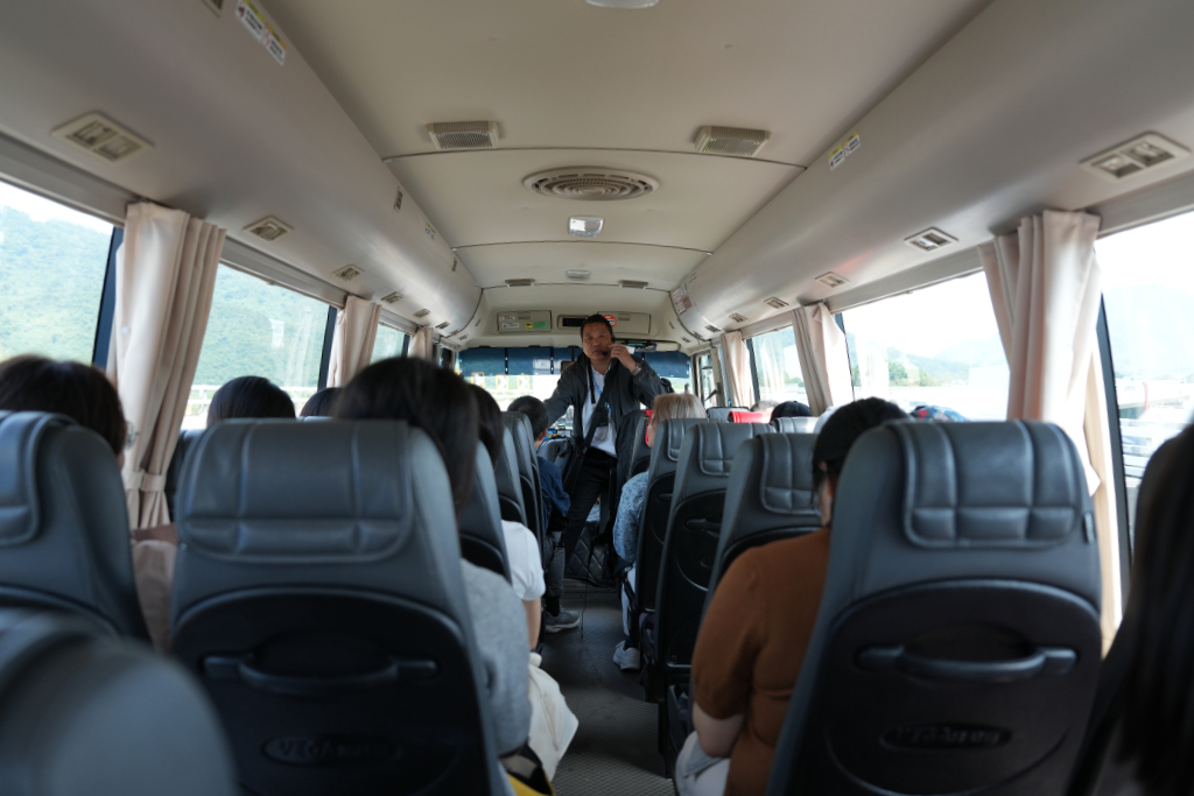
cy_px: 398
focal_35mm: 24
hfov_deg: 73.7
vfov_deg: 53.1
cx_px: 597
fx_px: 796
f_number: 2.8
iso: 320
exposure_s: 1/500
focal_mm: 24
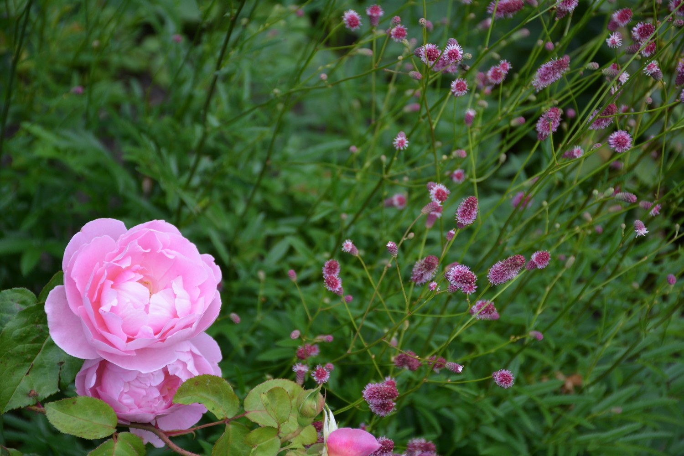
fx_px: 2422
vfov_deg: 10.8
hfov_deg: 16.1
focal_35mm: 128
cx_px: 342
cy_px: 228
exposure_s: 1/160
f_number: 5.6
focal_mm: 85
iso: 200
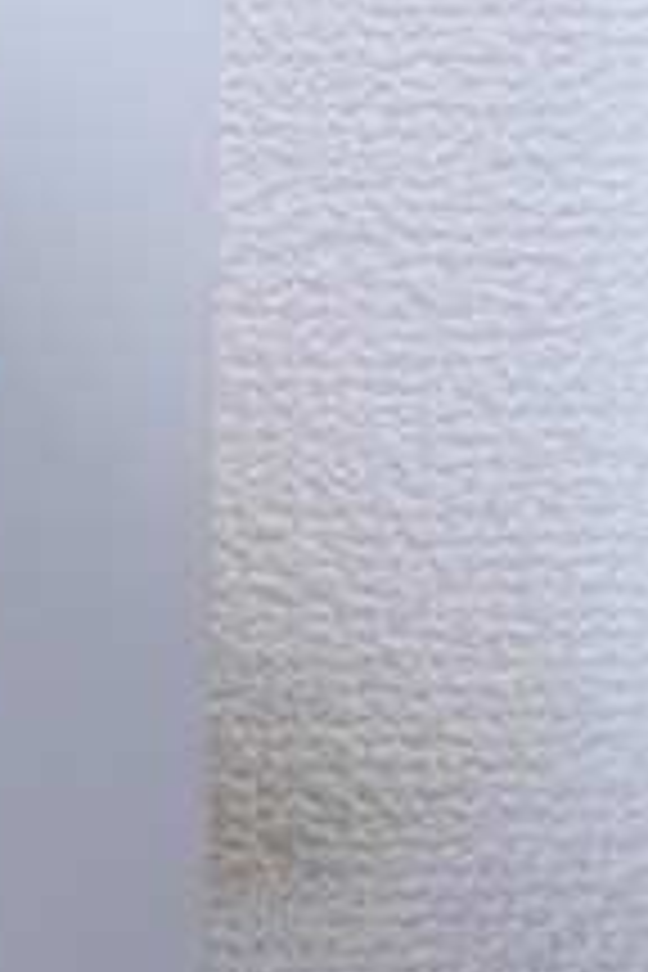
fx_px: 1863
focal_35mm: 69
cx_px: -572
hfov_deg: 16.2
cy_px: -76
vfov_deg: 27.0
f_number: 4
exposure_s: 1/60
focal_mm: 7
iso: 1600
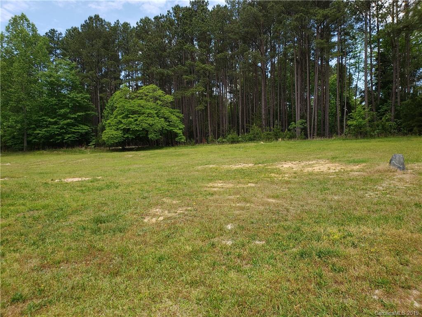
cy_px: 158
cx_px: 211
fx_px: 317
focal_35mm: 26
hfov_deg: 67.3
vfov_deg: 53.1
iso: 50
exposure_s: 1/756
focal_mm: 4.3
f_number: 2.4
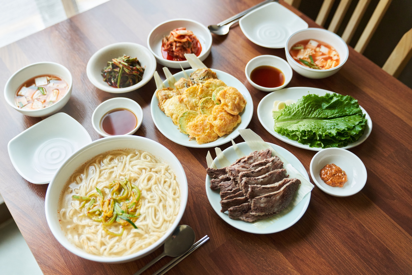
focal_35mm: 34
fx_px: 389
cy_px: 138
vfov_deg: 38.9
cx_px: 206
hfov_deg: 55.8
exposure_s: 1/125
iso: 6400
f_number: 2.8
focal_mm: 34
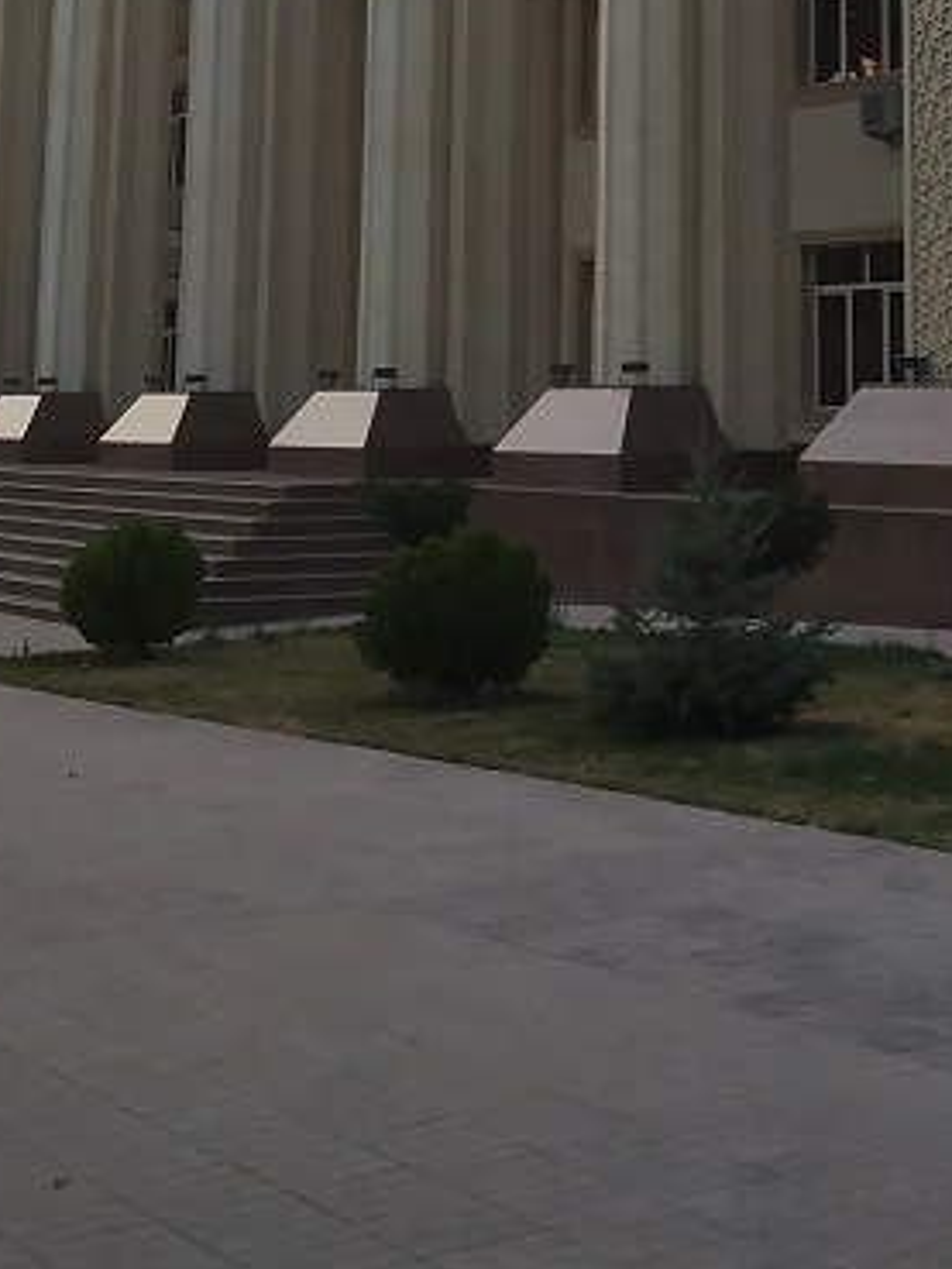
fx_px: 2382
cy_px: 21
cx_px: 742
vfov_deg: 28.1
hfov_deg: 22.3
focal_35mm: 65
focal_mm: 3.94
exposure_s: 1/375
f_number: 1.9
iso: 250
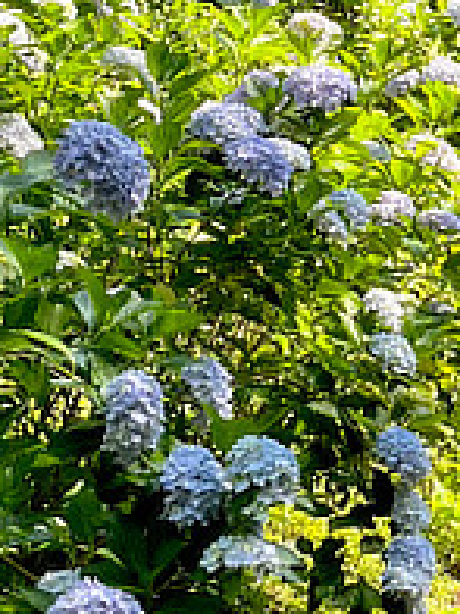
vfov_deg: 31.0
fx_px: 1099
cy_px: 205
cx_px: 329
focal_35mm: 62
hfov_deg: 23.5
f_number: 1.6
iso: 50
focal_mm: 5.1
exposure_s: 1/913
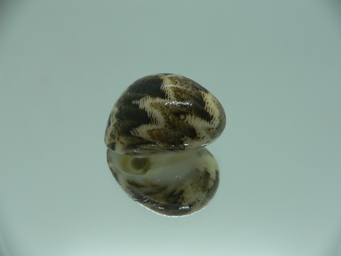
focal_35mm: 35
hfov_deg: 52.6
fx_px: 345
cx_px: 170
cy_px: 128
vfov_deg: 40.7
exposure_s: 1/60
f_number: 2.8
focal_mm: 4.6
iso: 80
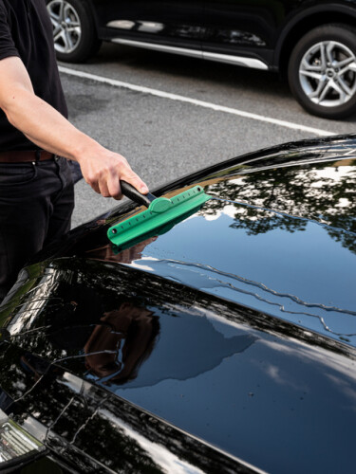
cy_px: 237
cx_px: 178
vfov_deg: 37.5
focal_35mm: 51
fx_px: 699
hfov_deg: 28.6
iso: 400
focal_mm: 64
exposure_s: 1/125
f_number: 11
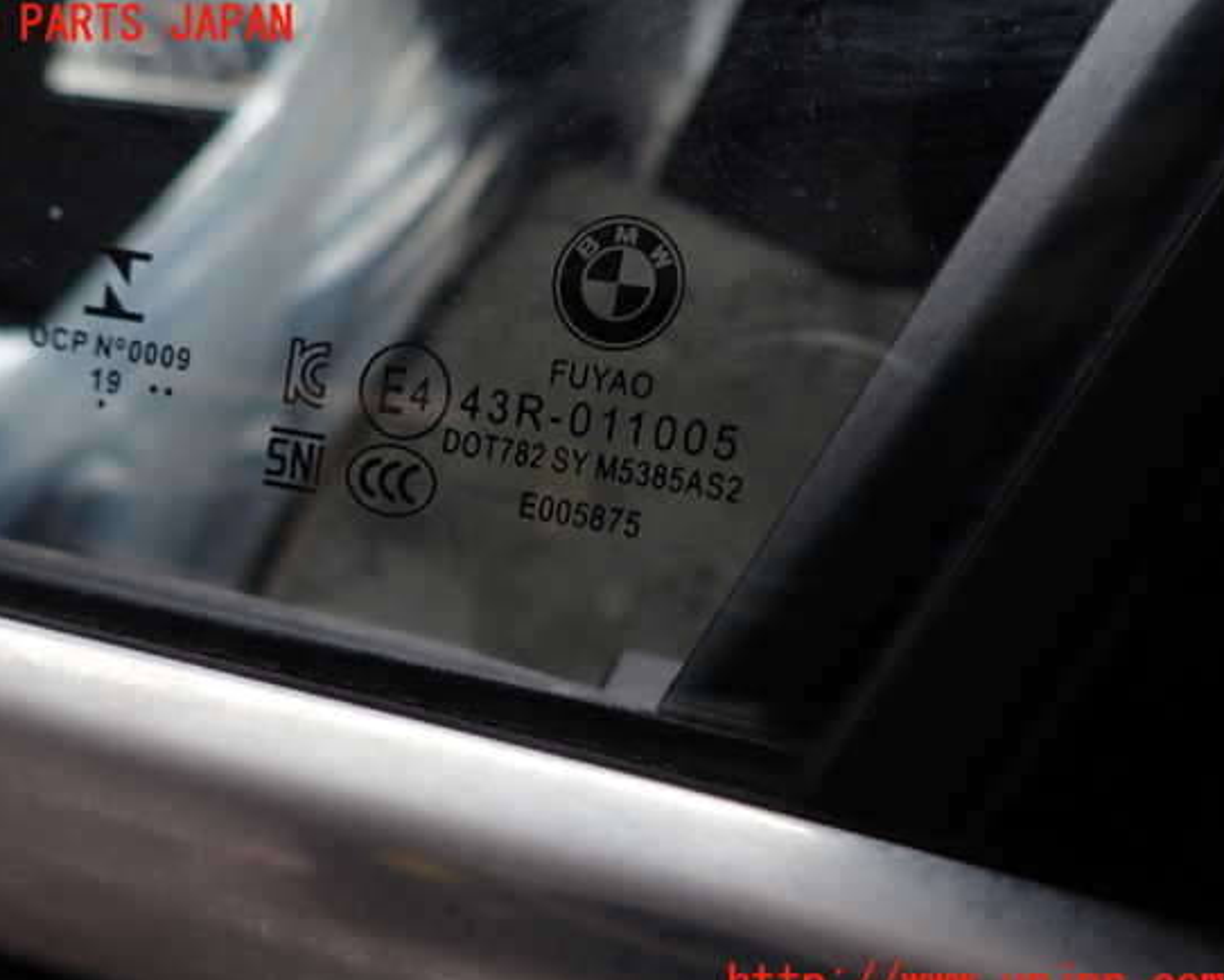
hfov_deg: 63.9
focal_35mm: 27
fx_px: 978
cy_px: 506
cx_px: 560
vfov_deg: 53.2
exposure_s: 1/100
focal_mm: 4.5
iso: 100
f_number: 2
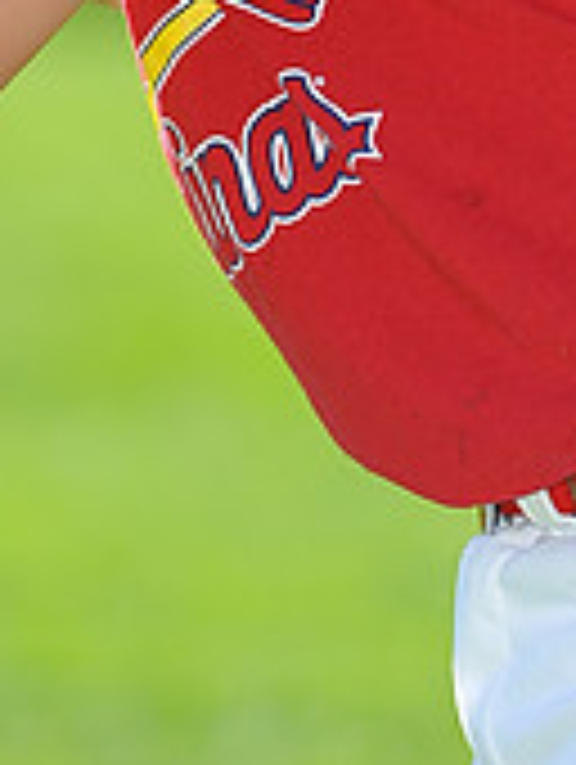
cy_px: -436
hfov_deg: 2.3
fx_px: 14474
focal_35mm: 654
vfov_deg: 3.0
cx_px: 212
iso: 200
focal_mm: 200
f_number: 5.6
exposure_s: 1/400
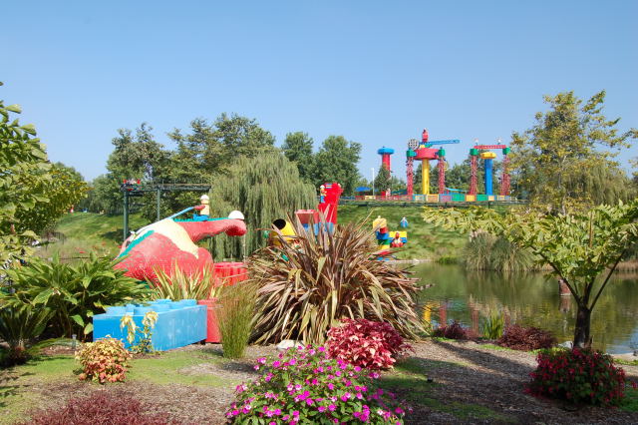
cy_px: 212
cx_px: 319
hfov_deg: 57.2
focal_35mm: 33
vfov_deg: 39.9
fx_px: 585
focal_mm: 22
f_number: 8
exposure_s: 1/250
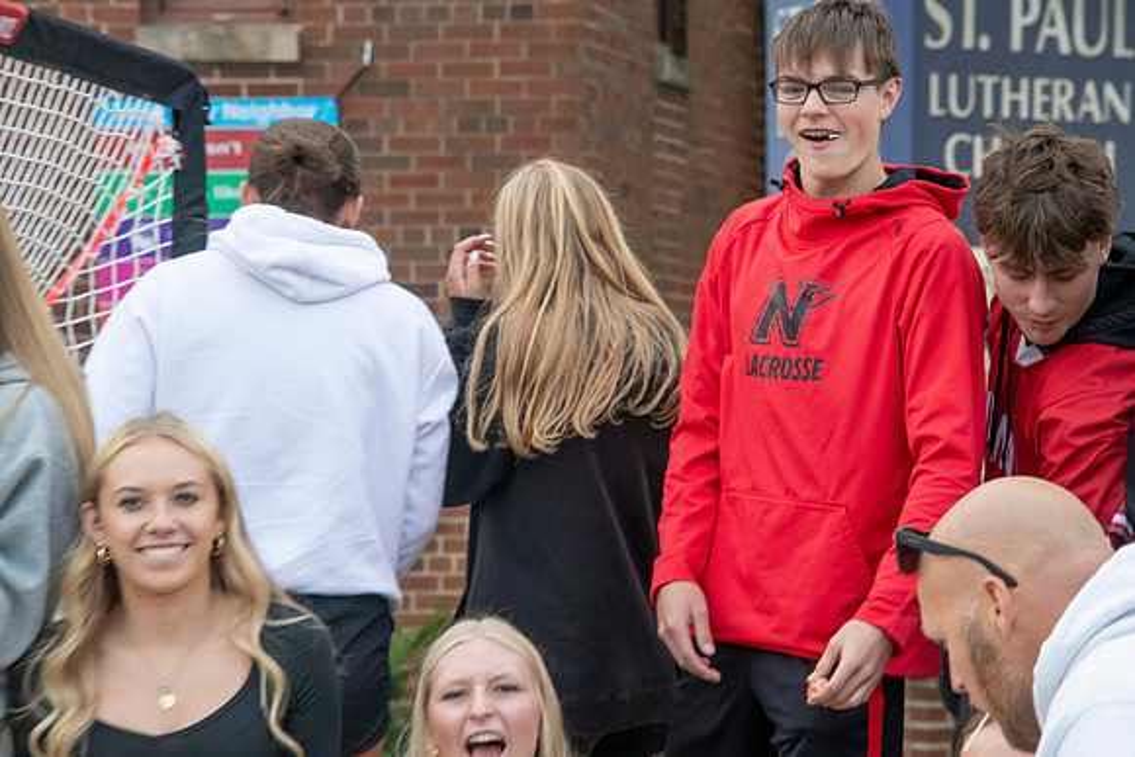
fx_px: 5045
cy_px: 378
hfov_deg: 12.8
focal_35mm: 160
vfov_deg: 8.6
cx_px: 568
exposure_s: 1/320
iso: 3200
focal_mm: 160
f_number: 11
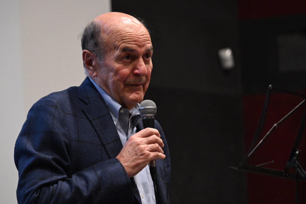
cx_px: 153
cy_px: 102
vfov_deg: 11.4
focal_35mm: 120
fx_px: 1020
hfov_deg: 17.1
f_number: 4
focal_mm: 120
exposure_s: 1/160
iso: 6400
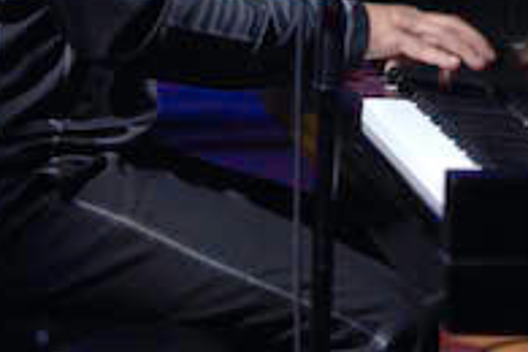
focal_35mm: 322
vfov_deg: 4.3
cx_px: 279
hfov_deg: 6.4
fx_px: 4723
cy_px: -103
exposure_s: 1/60
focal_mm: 105
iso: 800
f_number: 2.8
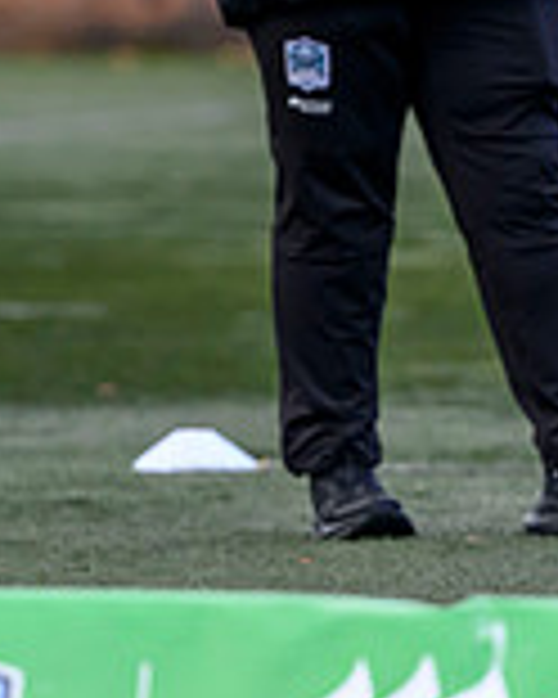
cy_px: 357
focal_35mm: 722
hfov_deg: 2.1
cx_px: 994
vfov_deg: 2.7
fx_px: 14904
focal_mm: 170
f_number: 4
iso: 1600
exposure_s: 1/1600
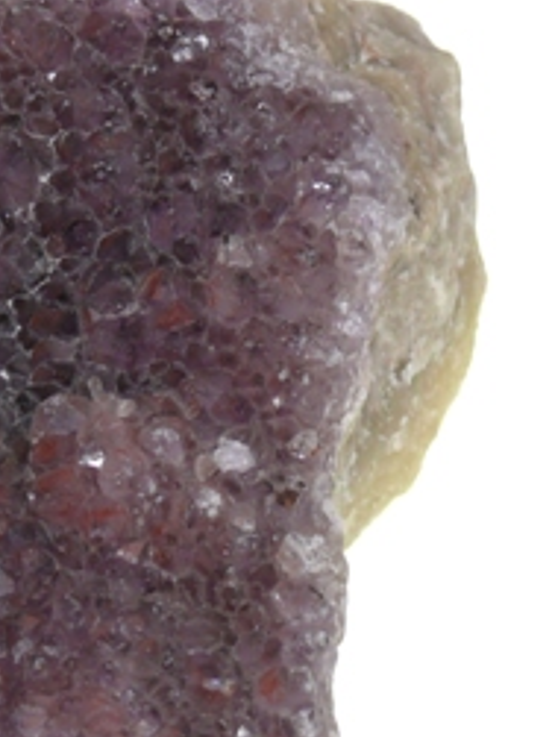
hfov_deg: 7.7
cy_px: 467
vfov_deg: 10.3
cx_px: 120
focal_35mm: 192
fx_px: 4086
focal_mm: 23.9
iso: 100
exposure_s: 1/200
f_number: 5.6
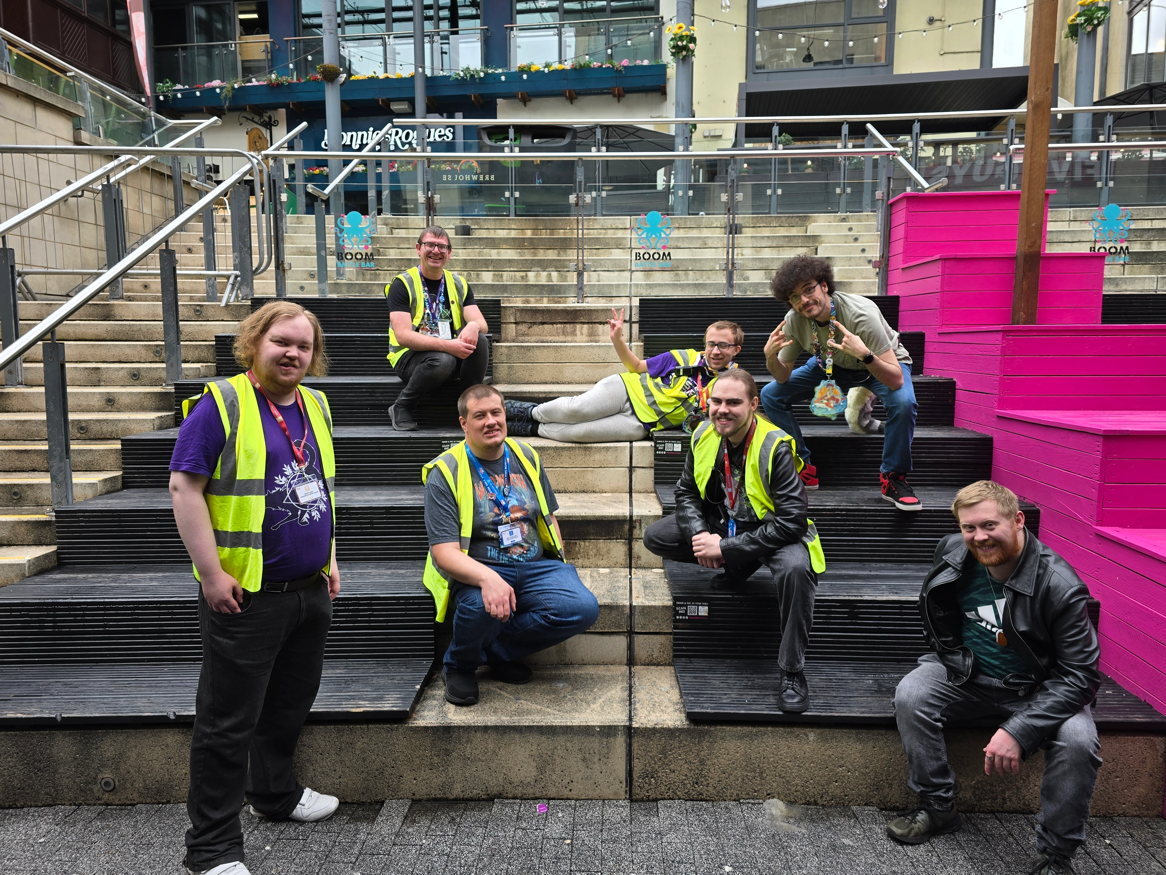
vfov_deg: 58.9
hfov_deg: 73.9
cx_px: 583
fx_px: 775
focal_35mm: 23
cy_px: 438
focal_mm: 6.3
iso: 12
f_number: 1.7
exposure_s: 1/100
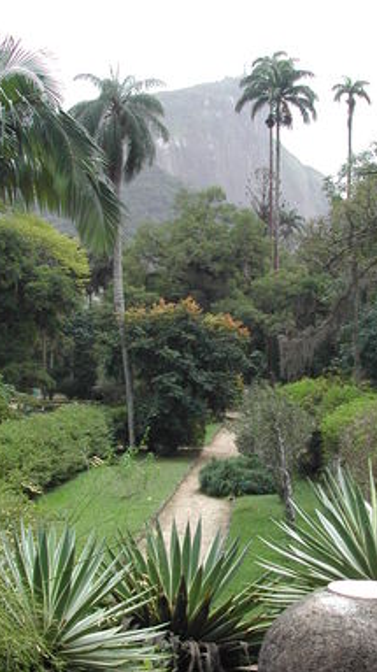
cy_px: 377
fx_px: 943
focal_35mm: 53
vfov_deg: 39.1
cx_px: 244
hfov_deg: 22.5
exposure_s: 1/120
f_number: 7.6
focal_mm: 8
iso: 100
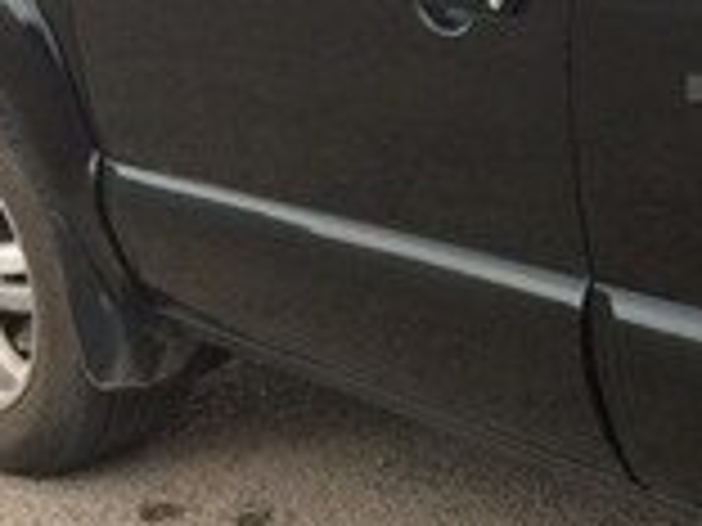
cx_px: 1148
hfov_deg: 14.6
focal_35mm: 123
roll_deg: -0.3
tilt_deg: -14.0
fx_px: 2494
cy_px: 142
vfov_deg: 12.0
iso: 40
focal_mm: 4.15
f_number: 2.2
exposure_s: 1/33
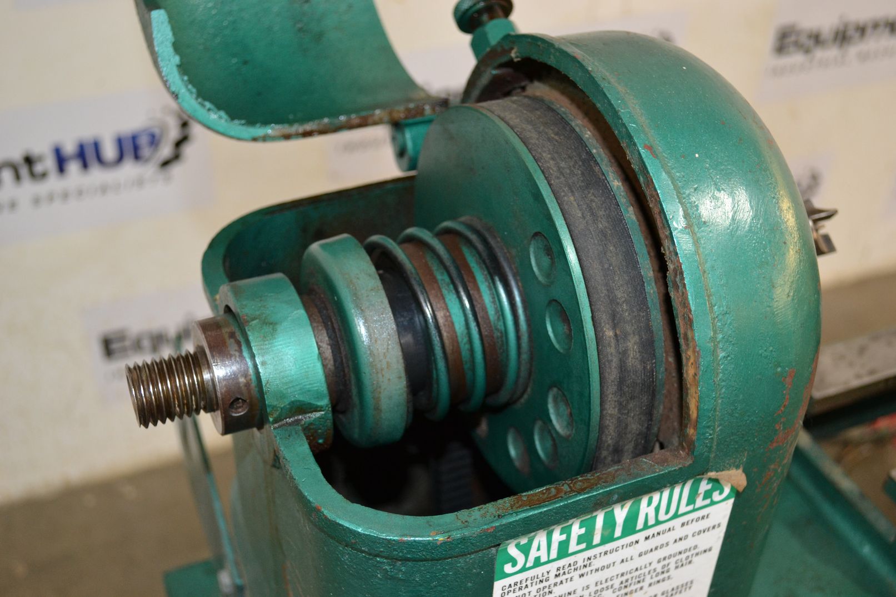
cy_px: 298
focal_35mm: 45
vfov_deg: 29.9
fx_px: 1120
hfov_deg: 43.6
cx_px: 448
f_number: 4.5
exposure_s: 1/60
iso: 1000
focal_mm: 30
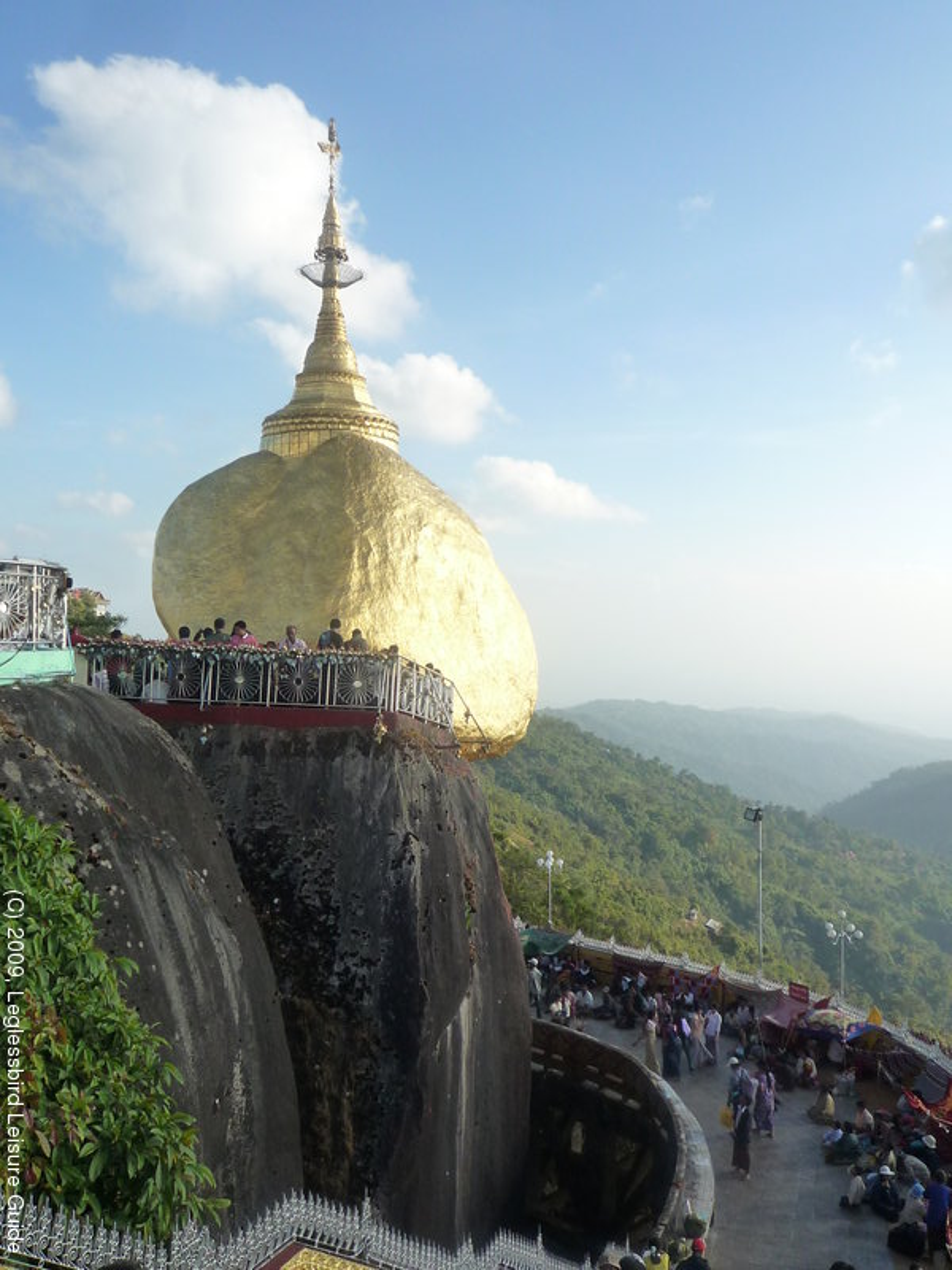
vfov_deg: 60.0
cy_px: 635
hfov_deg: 46.8
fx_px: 1100
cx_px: 476
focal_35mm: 30
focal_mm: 4.4
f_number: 4
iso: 160
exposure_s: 1/500
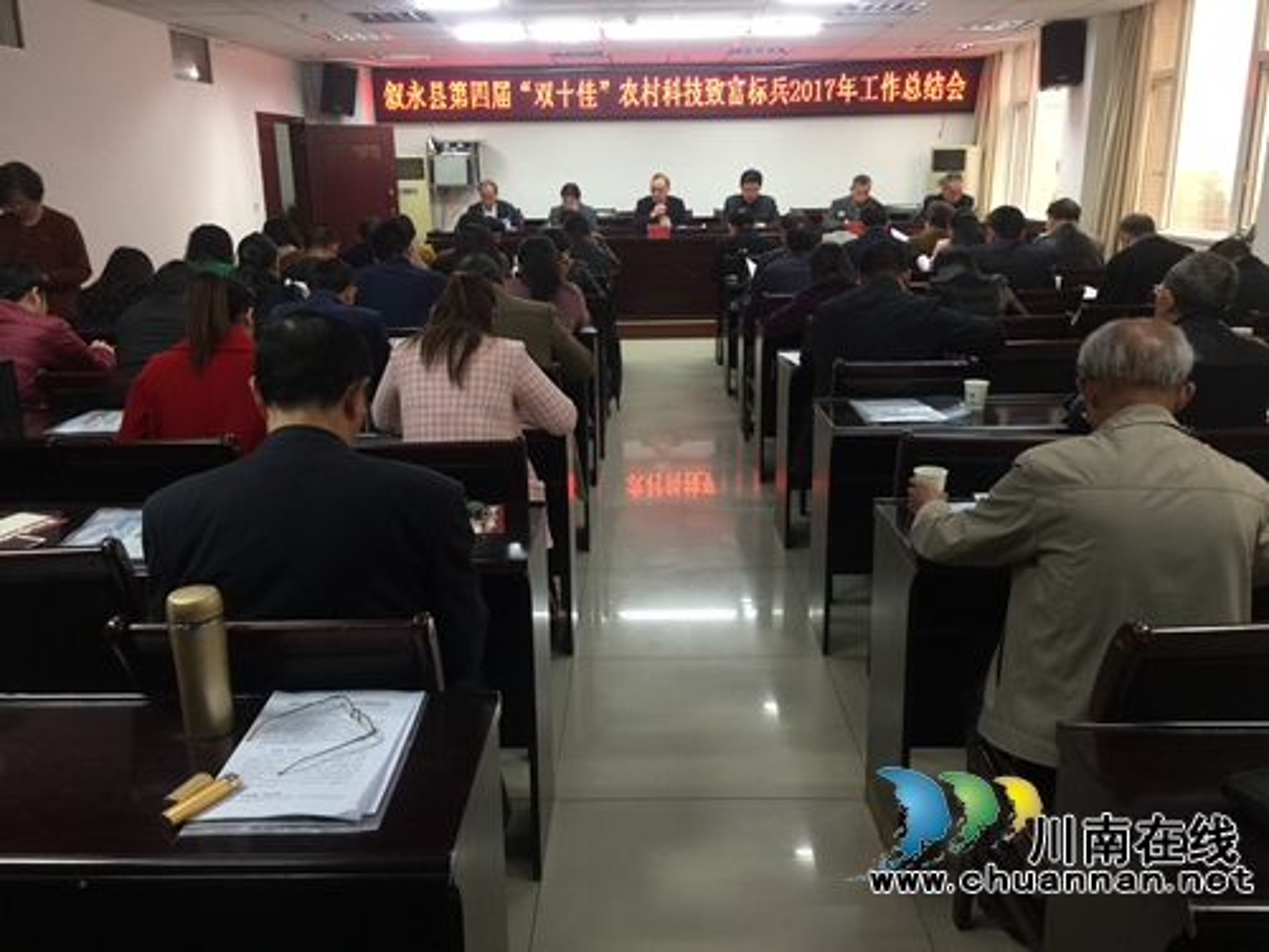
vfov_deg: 48.2
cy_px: 476
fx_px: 1063
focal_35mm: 29
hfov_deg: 61.7
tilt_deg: -14.8
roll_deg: -0.1
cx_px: 634
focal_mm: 4.15
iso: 80
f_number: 2.2
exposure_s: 1/17
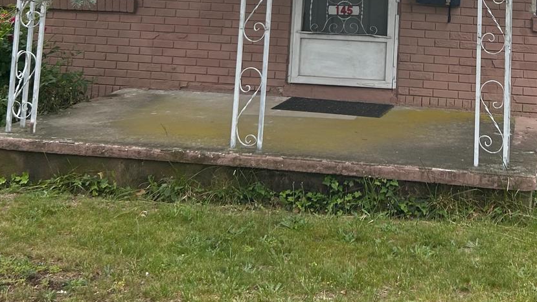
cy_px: -132
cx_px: 388
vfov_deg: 16.0
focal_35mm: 70
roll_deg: -2.7
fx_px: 997
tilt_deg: +6.0
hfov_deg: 29.8
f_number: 1.5
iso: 50
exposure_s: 1/2513
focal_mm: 5.7
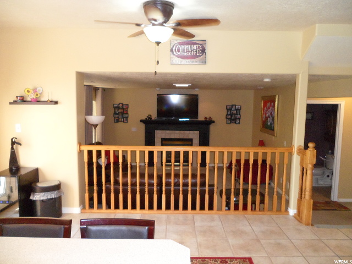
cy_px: 132
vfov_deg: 51.4
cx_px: 176
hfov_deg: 65.3
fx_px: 275
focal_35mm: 27
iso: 400
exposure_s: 1/45
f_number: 3.5
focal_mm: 4.9
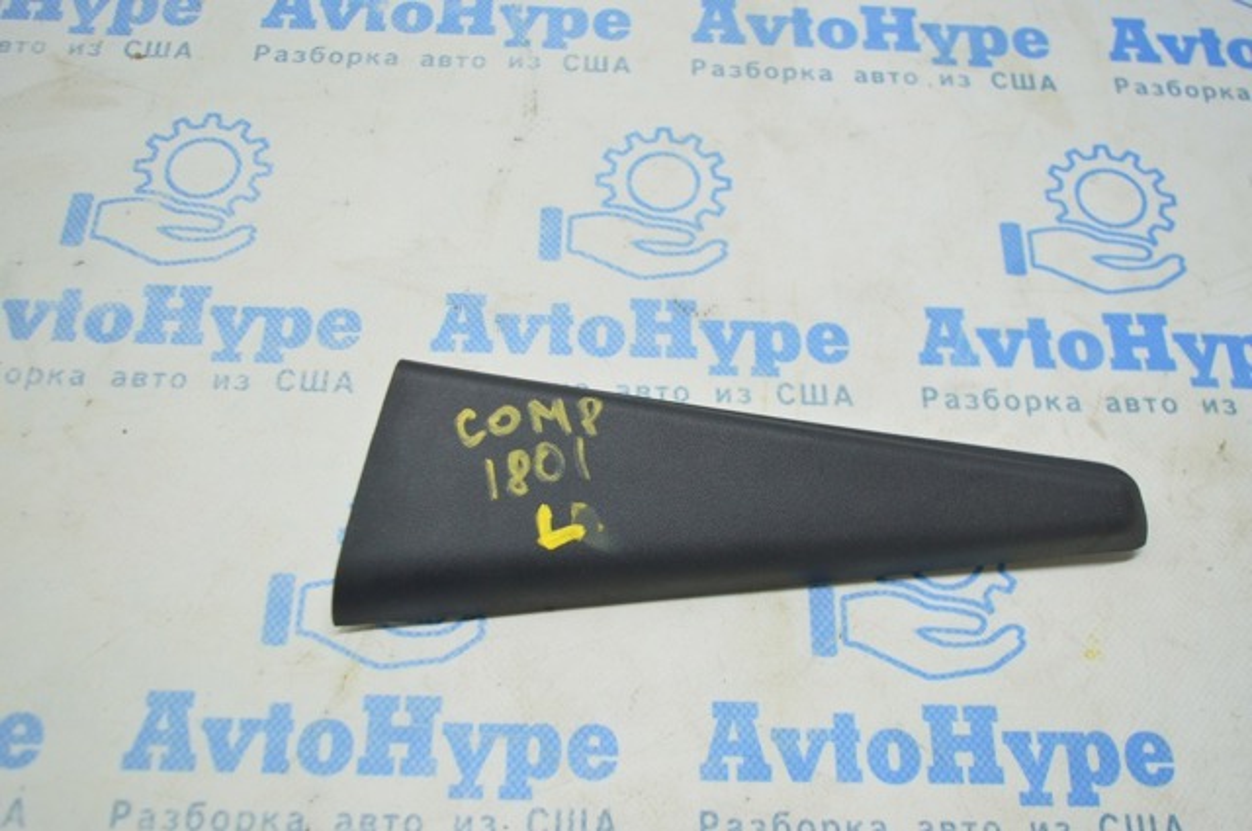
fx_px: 1198
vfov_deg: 38.3
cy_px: 416
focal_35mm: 34
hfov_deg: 55.2
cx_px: 626
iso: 400
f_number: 3.8
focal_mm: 23
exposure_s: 1/40
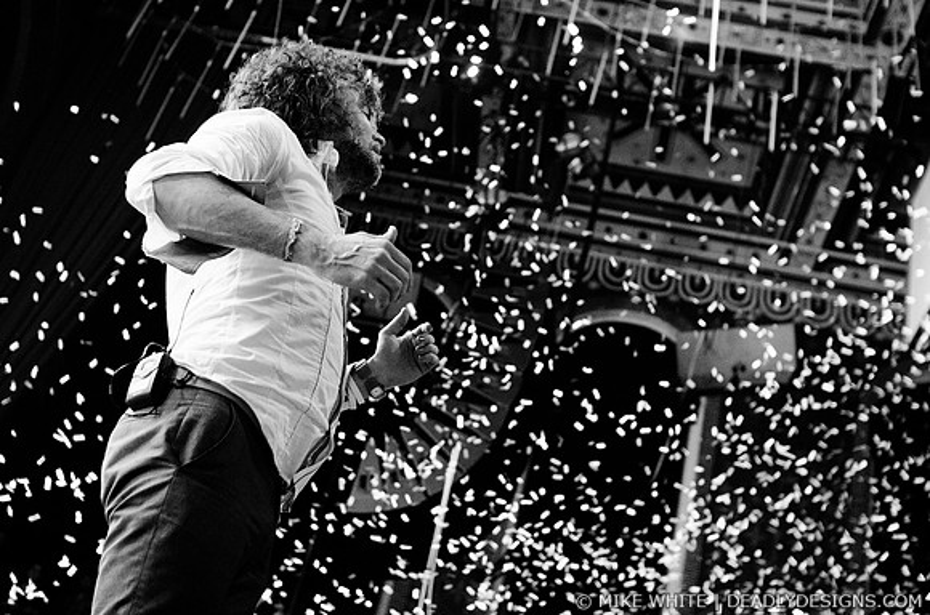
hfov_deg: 43.7
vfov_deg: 29.7
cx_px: 465
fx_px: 1160
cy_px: 308
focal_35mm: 45
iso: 1600
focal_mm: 30
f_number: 3.5
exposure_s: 1/500
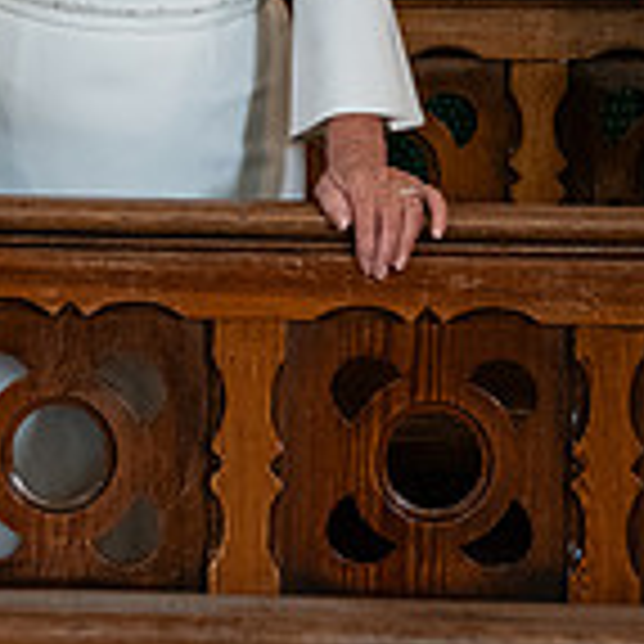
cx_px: 203
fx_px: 4062
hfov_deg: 9.1
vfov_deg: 8.9
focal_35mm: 193
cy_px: -205
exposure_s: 1/160
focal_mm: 56
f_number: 3.5
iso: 1600
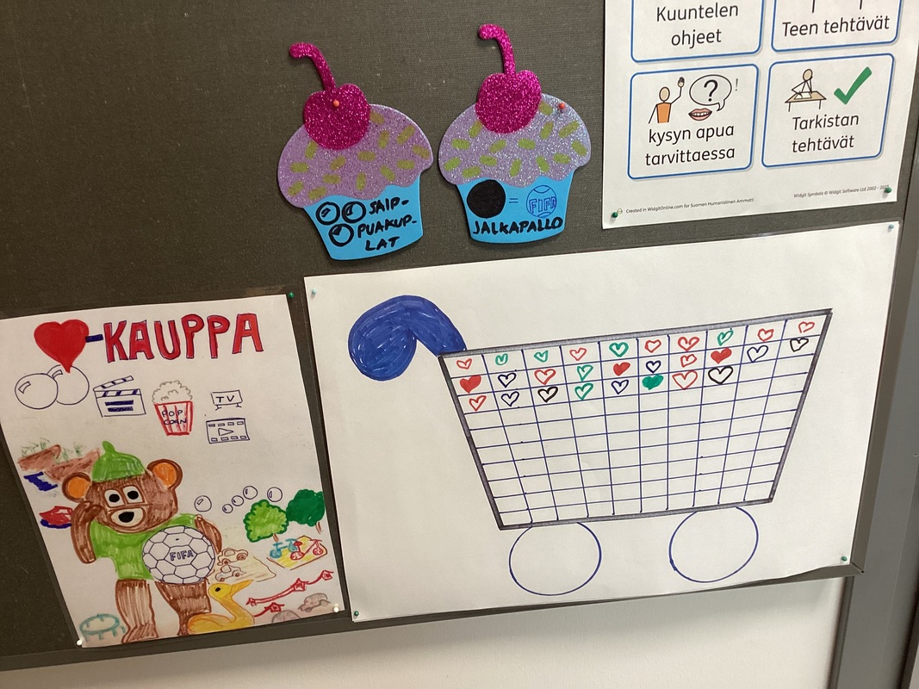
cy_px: 344
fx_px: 823
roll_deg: +3.3
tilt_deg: -22.7
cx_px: 460
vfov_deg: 45.4
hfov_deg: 58.4
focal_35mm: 31
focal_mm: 3.3
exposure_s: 1/60
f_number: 2.4
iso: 125
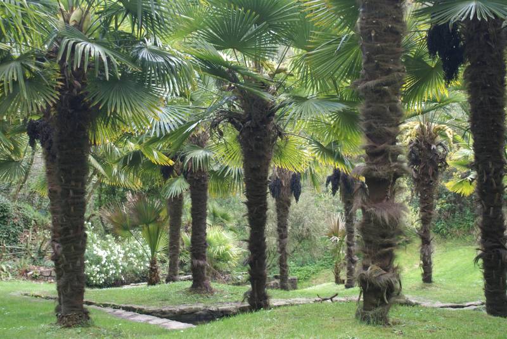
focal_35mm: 60
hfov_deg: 33.4
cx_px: 254
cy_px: 170
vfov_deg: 22.7
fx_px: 846
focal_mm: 40
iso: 160
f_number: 5.6
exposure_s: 1/60
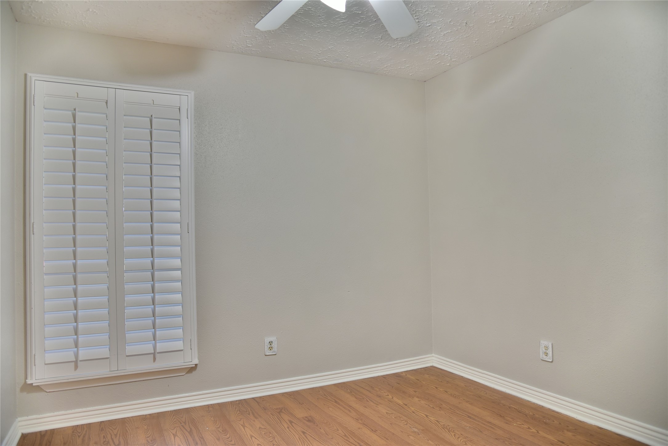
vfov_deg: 53.2
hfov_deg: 73.7
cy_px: 223
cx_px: 334
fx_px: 445
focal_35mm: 24
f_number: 4
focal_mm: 24
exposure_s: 1/60
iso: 800
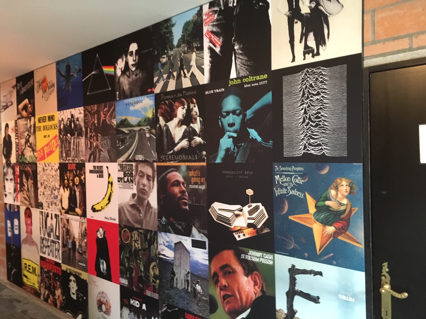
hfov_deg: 61.7
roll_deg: +3.5
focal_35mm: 29
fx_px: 357
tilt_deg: -0.9
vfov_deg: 48.2
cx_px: 213
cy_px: 160
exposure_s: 1/25
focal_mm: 4.15
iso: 200
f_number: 2.2
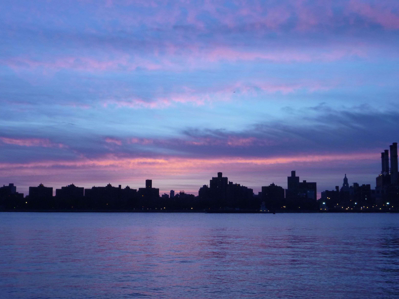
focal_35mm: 51
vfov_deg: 28.6
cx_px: 200
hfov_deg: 37.5
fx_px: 588
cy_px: 150
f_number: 4.2
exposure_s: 1/40
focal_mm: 7.4
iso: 160
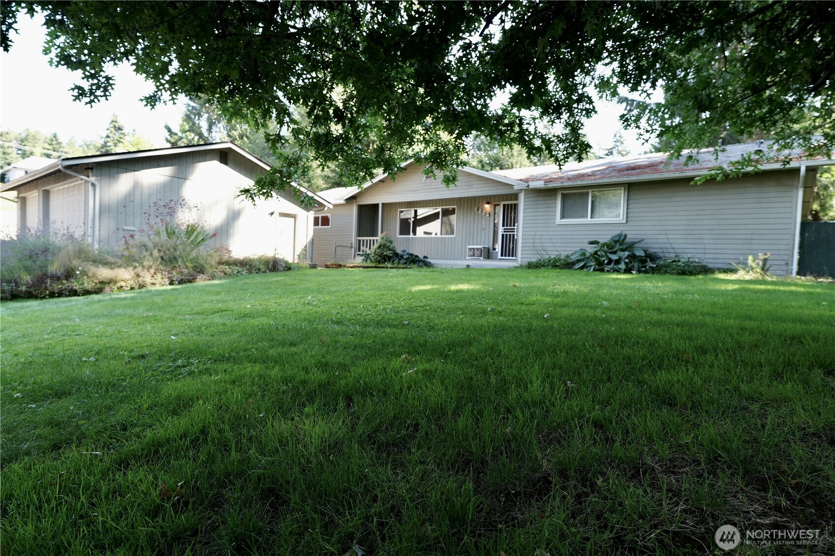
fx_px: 441
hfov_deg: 86.9
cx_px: 418
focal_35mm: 19
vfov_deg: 64.5
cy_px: 278
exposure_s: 1/160
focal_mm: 19
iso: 320
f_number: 4
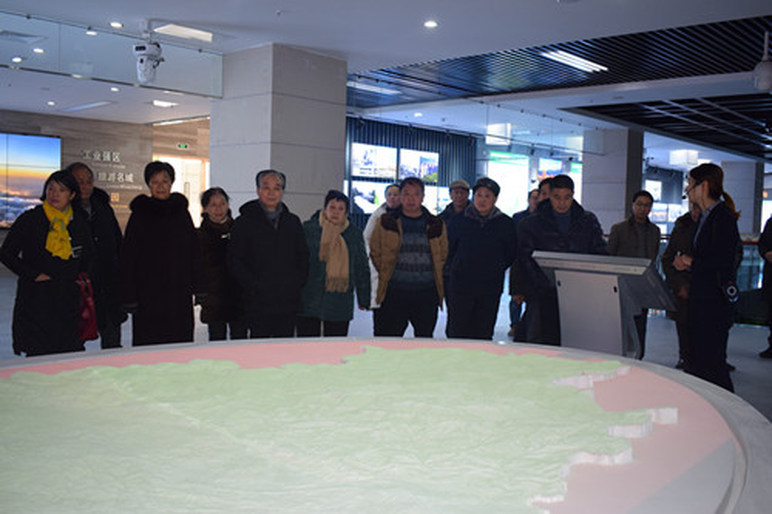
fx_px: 740
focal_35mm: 34
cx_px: 386
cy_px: 257
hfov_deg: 55.1
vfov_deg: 38.3
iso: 800
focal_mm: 23
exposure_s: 1/100
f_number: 4.5
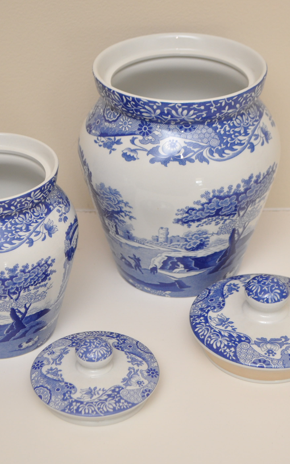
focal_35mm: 79
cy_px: 234
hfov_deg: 16.5
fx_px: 999
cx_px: 124
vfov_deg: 26.1
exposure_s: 1/100
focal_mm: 34
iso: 640
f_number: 5
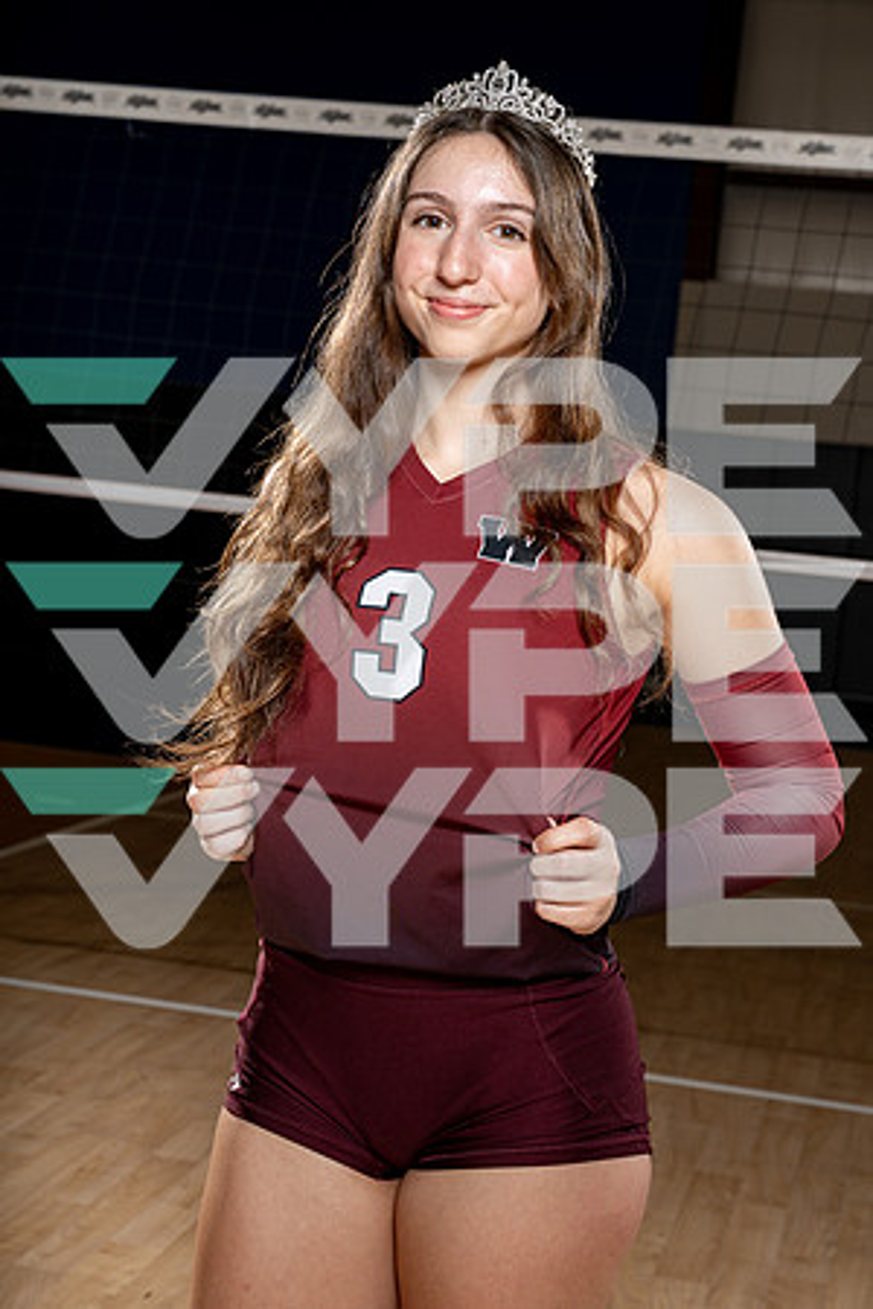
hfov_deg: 21.6
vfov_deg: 31.9
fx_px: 2291
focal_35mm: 63
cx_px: 436
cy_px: 654
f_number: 8
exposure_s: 1/250
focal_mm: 63
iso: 100
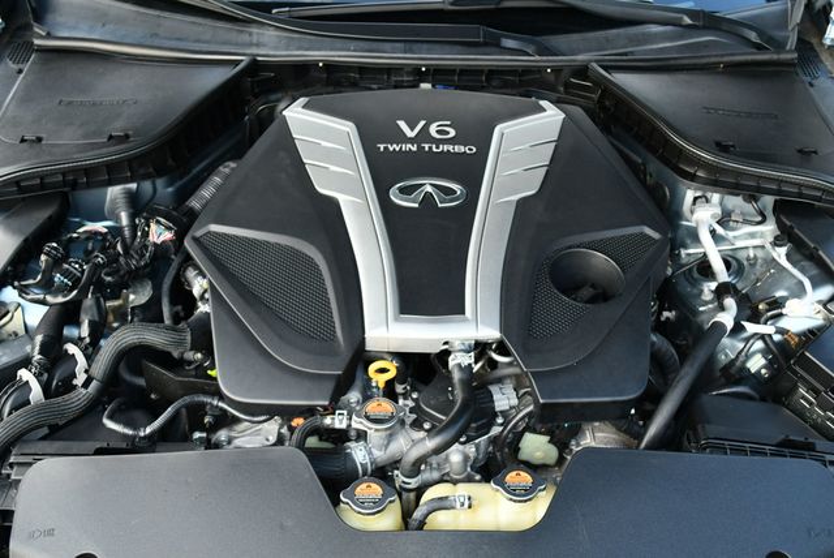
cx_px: 417
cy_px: 279
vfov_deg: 33.5
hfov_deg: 48.4
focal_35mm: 40
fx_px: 927
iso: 400
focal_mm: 20
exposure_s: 1/250
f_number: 4
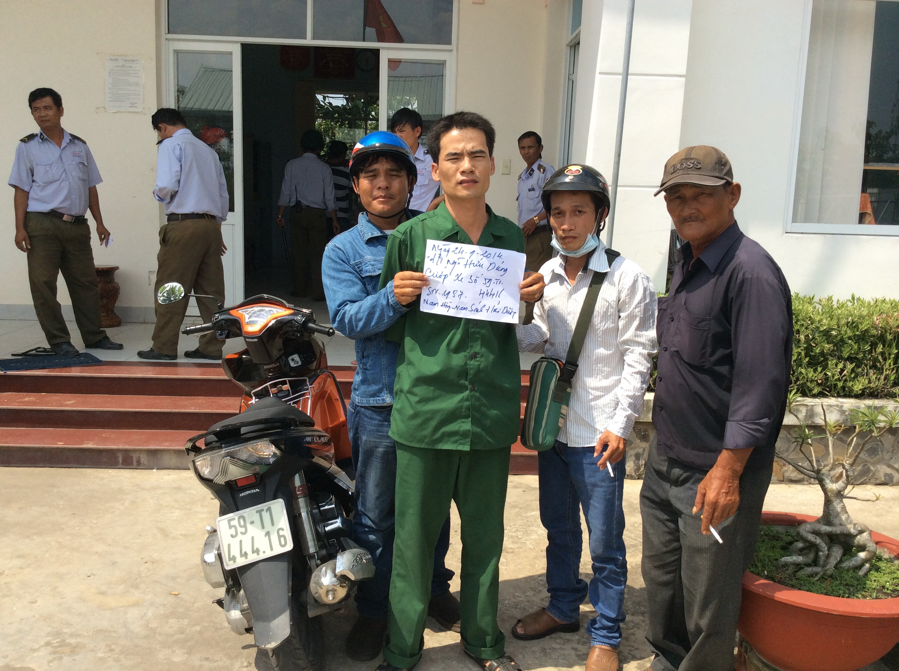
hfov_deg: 55.4
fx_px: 856
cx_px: 450
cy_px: 336
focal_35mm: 33
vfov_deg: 42.8
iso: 32
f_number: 2.4
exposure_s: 1/1271
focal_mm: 3.3
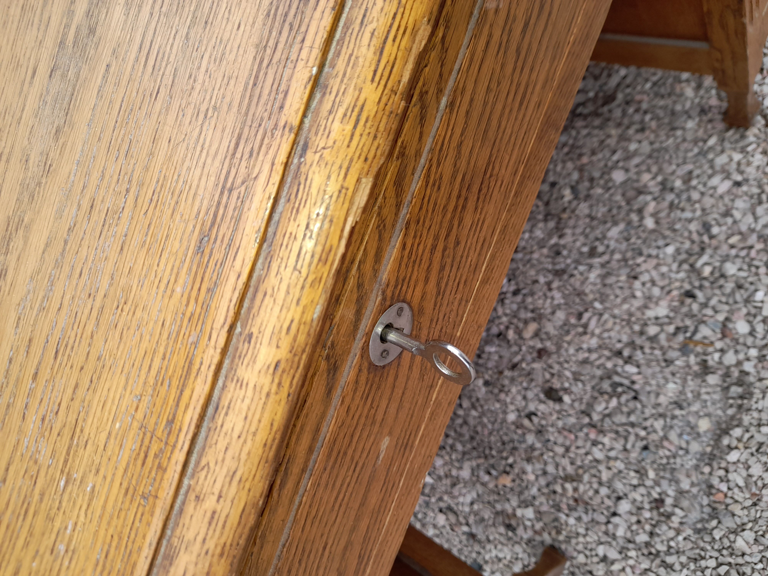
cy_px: 288
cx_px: 384
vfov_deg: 54.9
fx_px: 555
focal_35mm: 25
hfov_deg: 69.4
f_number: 2
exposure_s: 1/100
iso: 25
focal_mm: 4.6
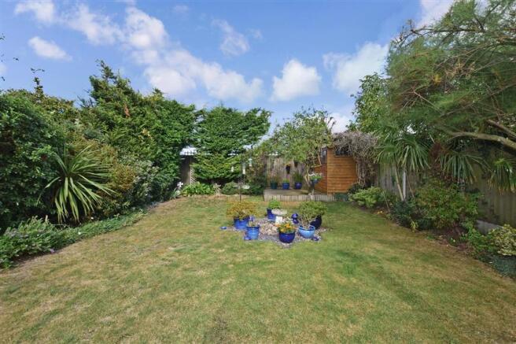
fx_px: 215
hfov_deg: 100.4
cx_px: 258
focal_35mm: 15
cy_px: 172
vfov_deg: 77.3
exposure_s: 1/200
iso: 400
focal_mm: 10
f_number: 13
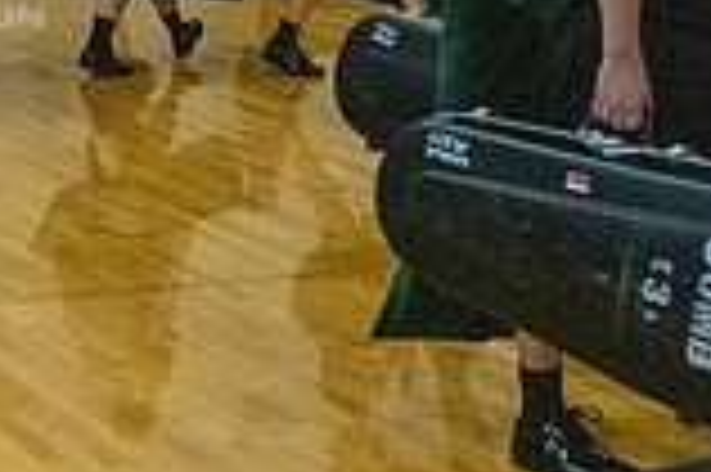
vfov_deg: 11.6
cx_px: -144
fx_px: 2249
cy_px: -187
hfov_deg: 17.2
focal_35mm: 114
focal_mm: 31
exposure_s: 1/4000
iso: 25600
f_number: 4
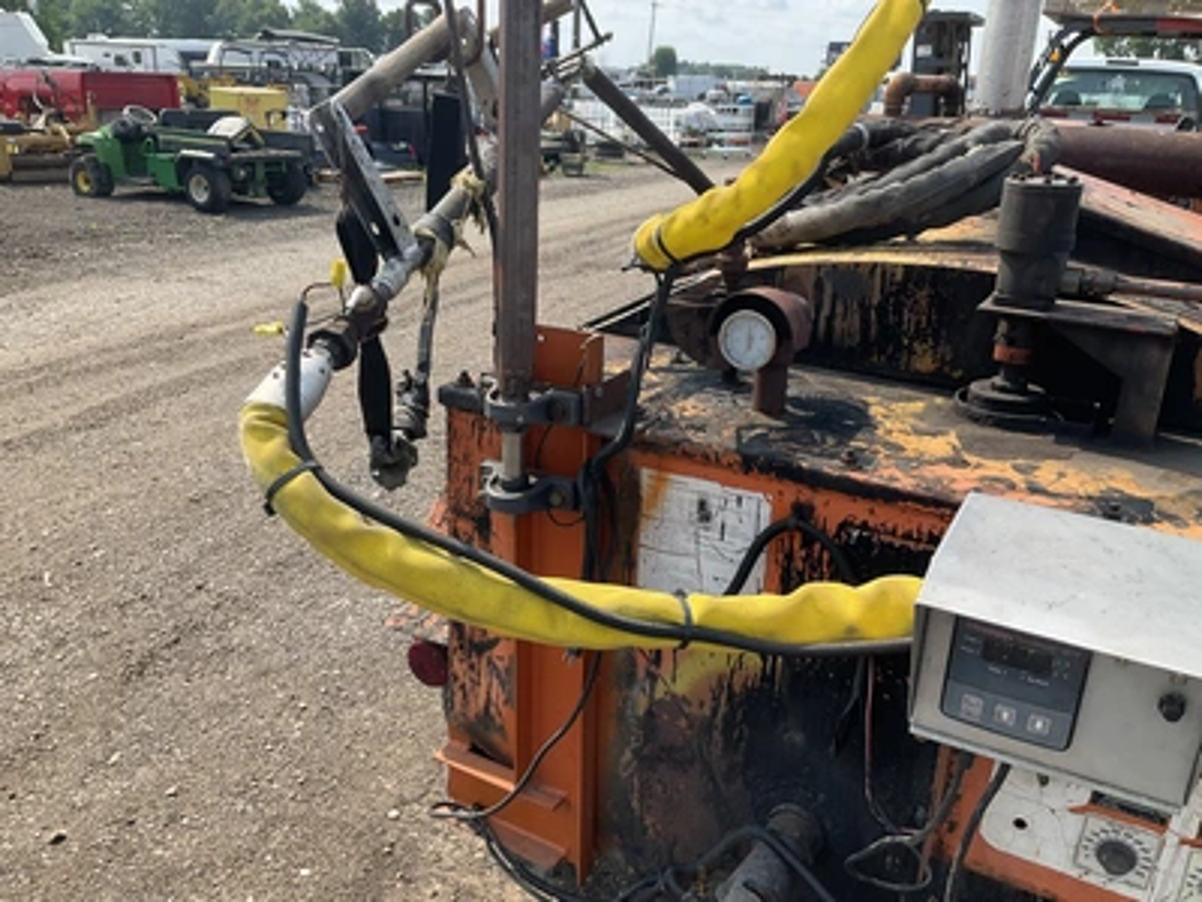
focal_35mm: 29
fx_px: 1007
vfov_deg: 48.2
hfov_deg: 61.7
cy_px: 451
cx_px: 601
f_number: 1.8
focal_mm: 3
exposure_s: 1/816
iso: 25
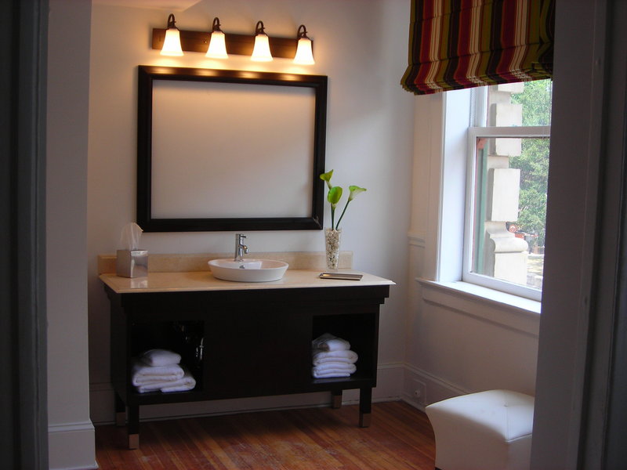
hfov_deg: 40.4
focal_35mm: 47
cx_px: 314
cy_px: 235
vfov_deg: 30.9
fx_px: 851
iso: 50
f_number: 3.4
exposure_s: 1/68.2
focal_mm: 7.8
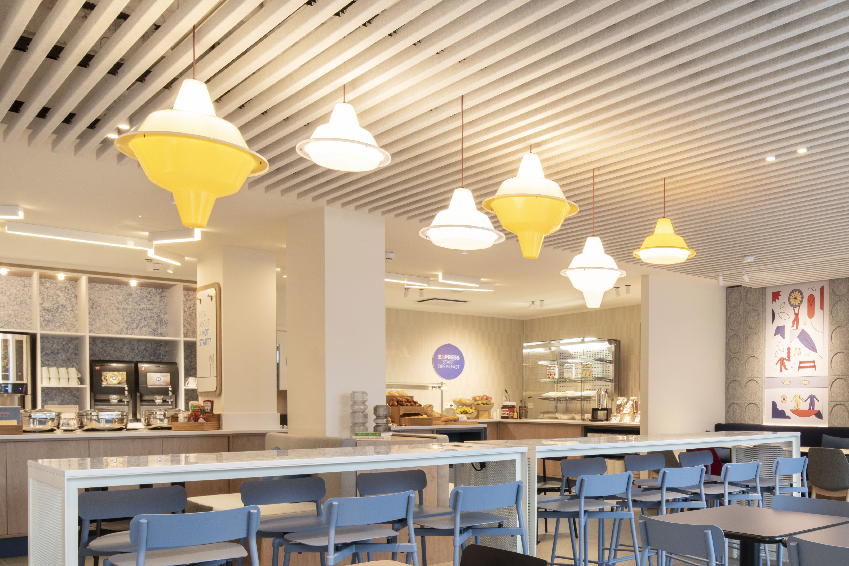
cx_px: 533
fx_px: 755
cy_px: 411
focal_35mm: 32
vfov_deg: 40.2
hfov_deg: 58.0
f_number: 11
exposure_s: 1/2
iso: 125
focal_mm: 19
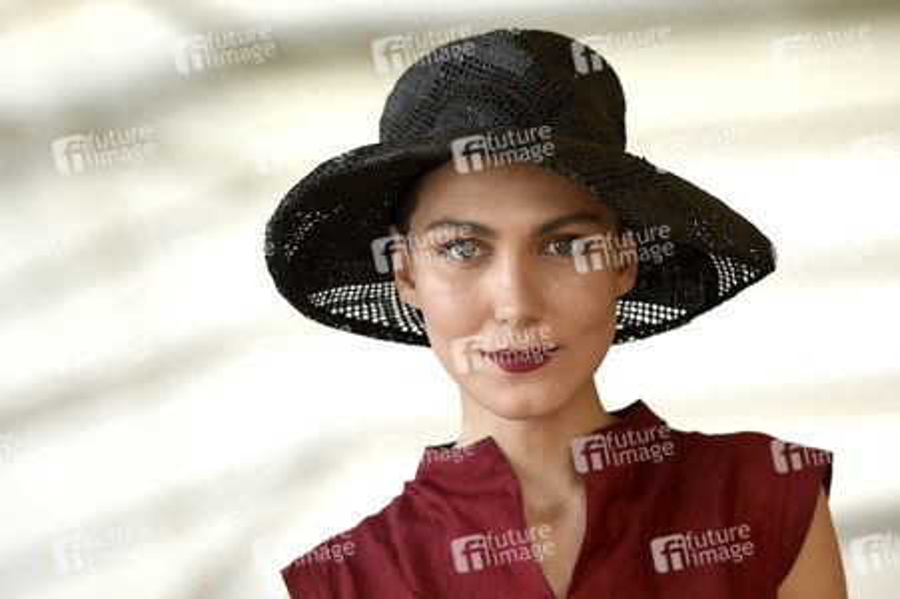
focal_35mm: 225
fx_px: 5621
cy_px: 300
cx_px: 450
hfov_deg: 9.2
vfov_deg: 6.1
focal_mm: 150
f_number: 3.5
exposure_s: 1/320
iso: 400
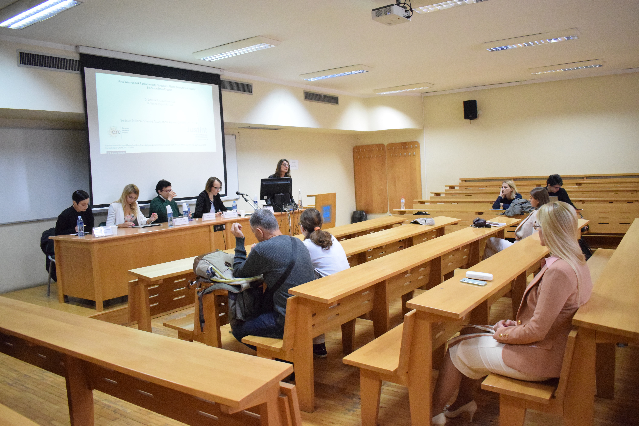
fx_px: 532
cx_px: 320
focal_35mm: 30
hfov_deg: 61.9
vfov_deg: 43.6
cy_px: 213
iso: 6400
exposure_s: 1/200
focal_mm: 20
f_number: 3.5
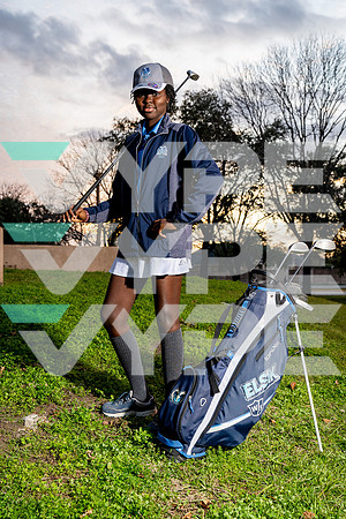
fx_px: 605
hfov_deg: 31.9
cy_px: 260
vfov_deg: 46.4
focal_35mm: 42
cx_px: 173
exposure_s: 1/250
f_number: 5.6
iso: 800
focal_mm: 42
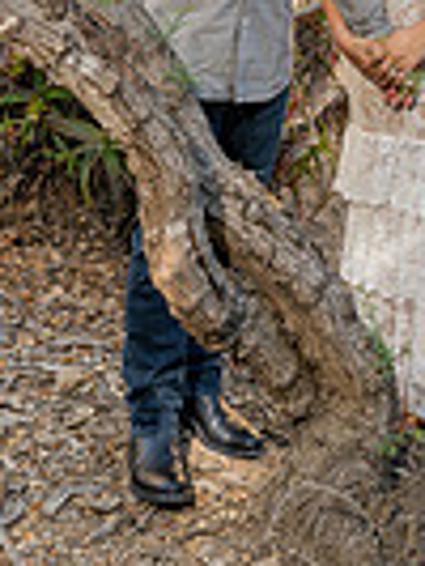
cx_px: 323
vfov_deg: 19.8
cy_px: -272
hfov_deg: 17.1
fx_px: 1406
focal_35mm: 86
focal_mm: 26.5
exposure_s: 1/200
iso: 200
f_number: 5
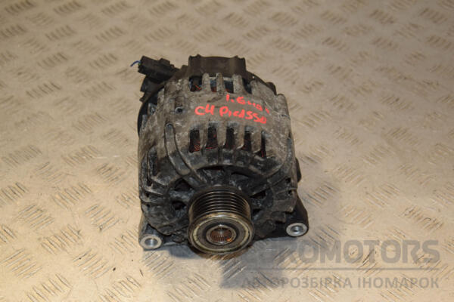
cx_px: 227
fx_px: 908
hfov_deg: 28.1
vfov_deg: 18.9
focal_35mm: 72
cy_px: 151
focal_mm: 48
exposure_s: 1/200
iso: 800
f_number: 6.3
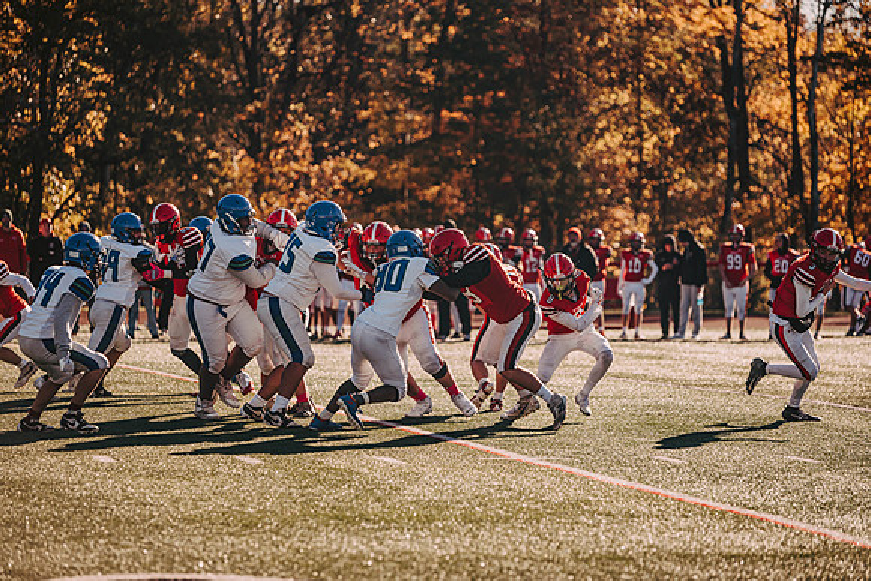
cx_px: 436
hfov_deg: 13.2
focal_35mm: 155
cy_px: 290
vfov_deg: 8.9
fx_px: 3751
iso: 250
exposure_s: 1/2000
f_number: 3.2
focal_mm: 155
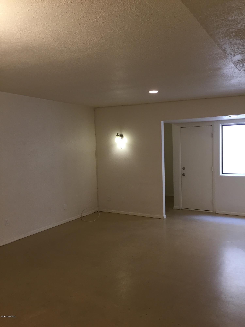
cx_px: 122
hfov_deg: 48.2
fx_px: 274
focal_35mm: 29
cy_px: 164
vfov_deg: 61.7
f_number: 2.2
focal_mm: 4.15
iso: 50
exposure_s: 1/30
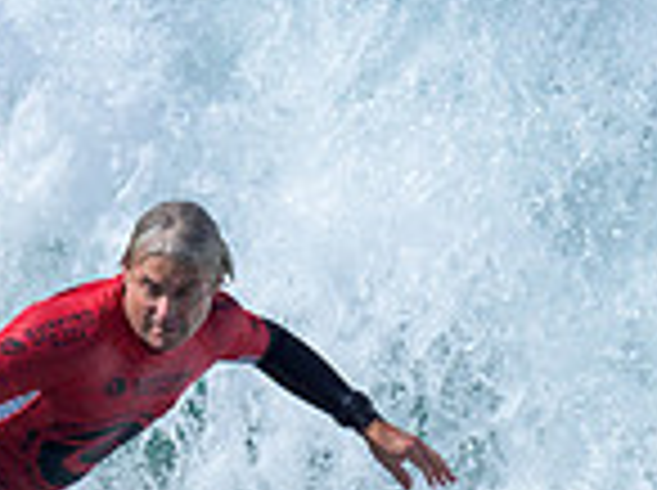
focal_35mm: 4216
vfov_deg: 0.4
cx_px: 37
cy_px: 509
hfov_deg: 0.5
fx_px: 79887
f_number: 6.3
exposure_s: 1/2000
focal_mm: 800
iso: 160
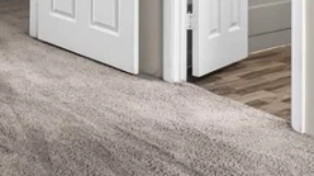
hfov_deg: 22.8
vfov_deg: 13.7
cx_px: -139
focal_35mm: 78
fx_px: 649
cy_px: -149
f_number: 8
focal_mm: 18
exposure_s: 1/8
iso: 500
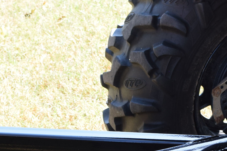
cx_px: 157
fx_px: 1235
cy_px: 127
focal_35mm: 196
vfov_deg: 7.0
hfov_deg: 10.5
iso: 400
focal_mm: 35
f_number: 8
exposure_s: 1/250
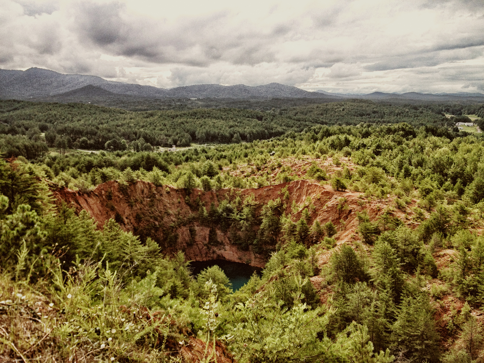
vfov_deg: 40.7
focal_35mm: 35
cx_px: 242
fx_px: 489
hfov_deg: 52.6
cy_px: 182
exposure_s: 1/1284
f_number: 2.4
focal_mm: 4.28
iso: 50
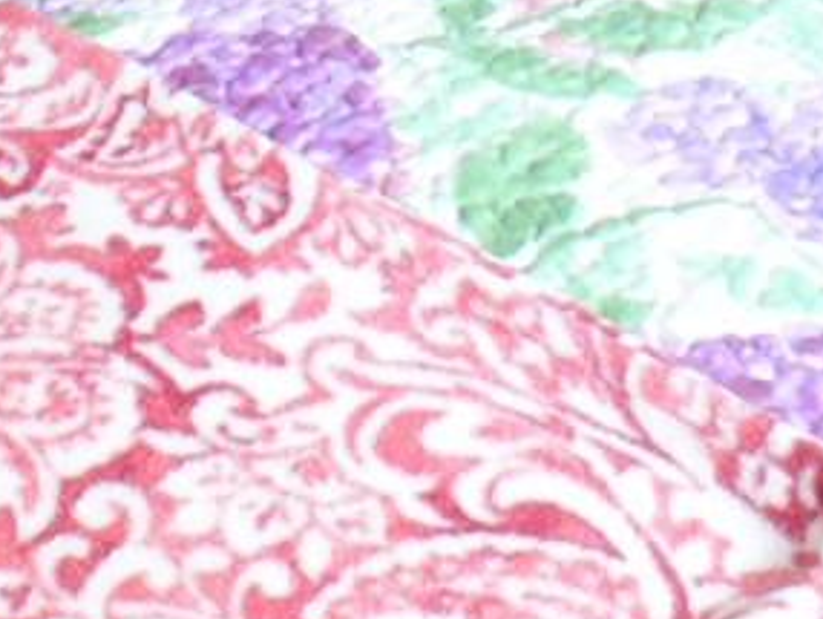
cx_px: -83
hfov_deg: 15.6
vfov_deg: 10.5
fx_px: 2927
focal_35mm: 123
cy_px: -841
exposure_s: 1/30
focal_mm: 4
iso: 250
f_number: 3.1
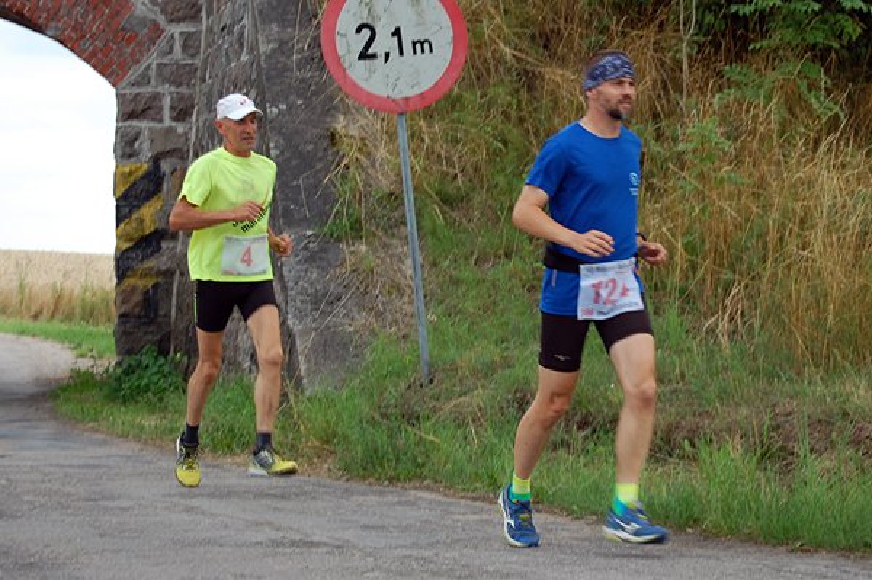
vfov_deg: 16.5
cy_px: 290
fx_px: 1997
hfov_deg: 24.6
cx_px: 436
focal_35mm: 82
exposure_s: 1/125
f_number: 5.6
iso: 220
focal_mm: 55
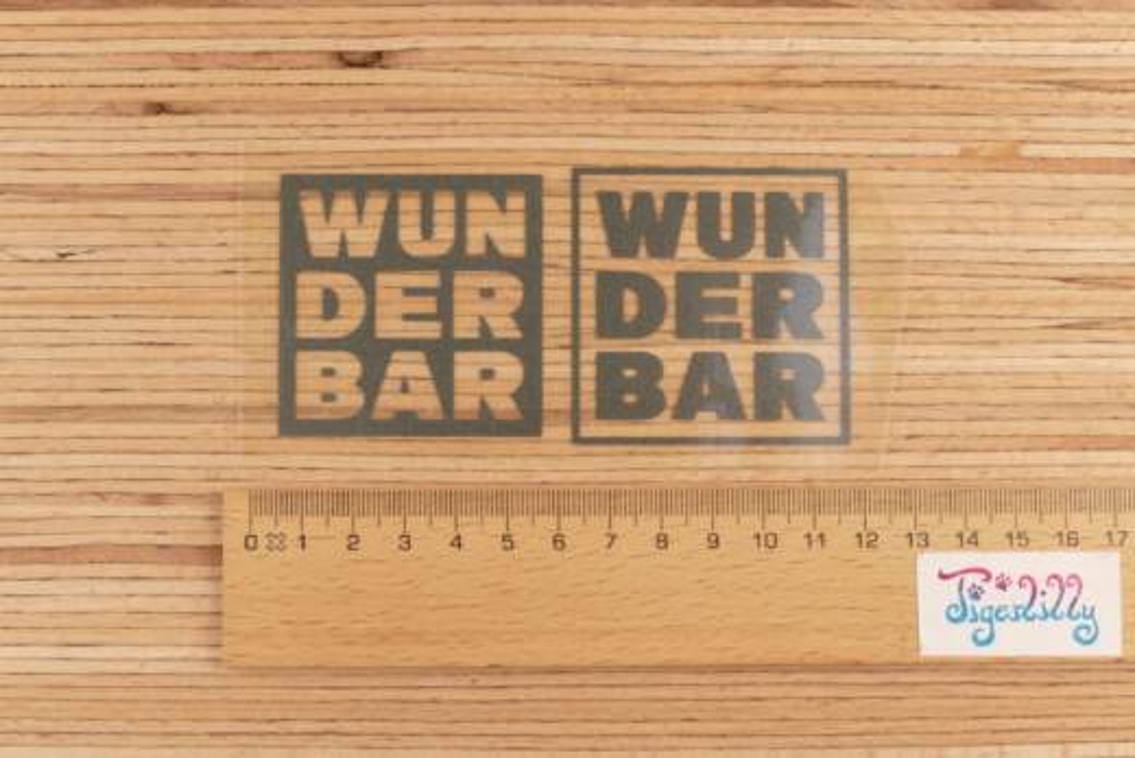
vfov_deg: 21.9
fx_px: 1955
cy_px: 379
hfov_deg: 32.4
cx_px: 568
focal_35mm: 62
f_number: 8
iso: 800
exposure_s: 1/80
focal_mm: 22.58
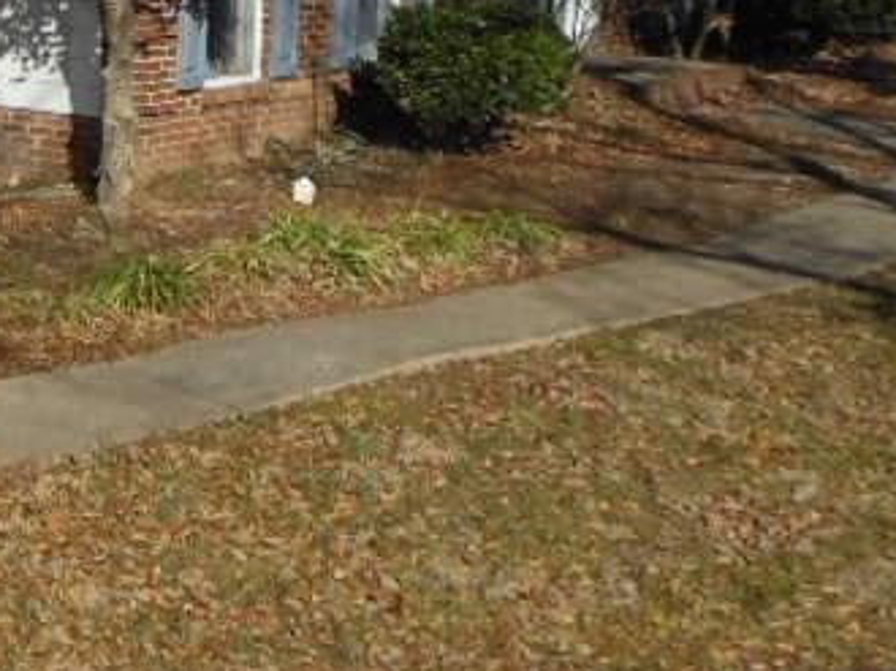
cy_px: -269
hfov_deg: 19.9
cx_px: -296
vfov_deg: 15.4
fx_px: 2328
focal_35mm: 90
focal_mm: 5.2
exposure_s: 1/1250
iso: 80
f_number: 3.3
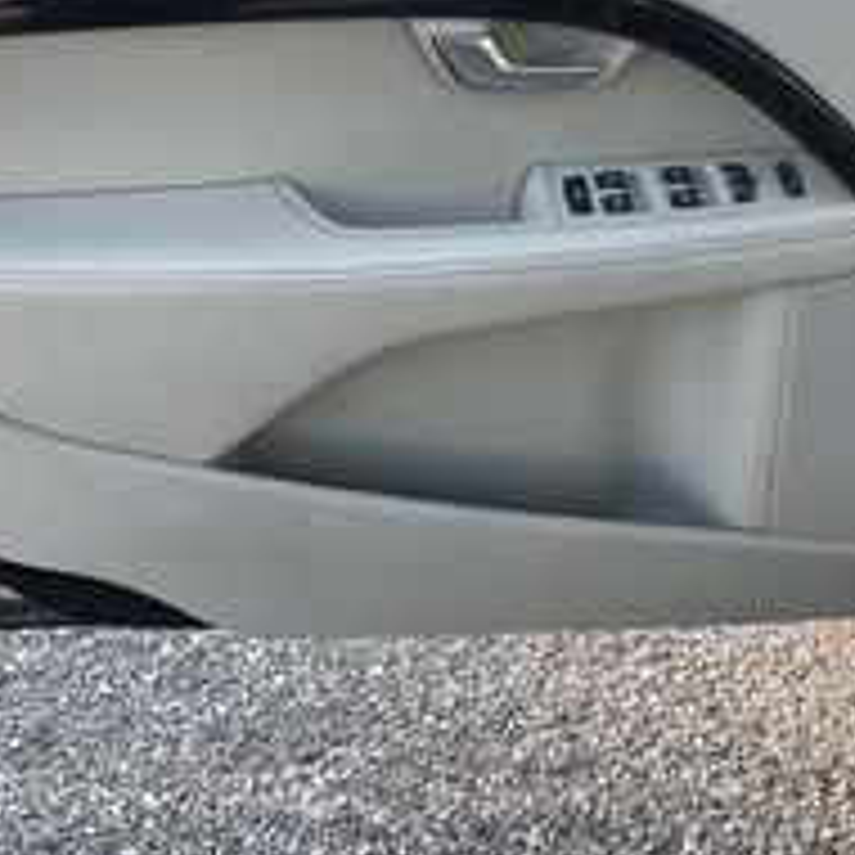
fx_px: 1509
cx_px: 418
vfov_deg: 31.5
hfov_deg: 31.6
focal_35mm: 54
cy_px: 338
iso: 20
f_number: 1.8
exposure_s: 1/122
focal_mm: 3
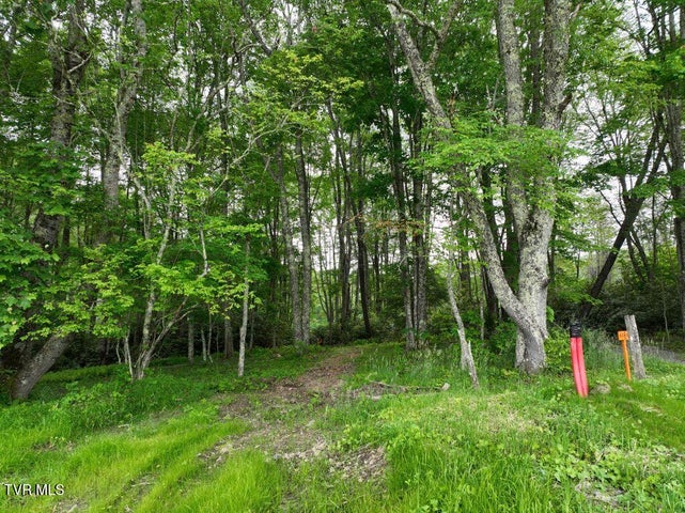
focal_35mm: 24
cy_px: 256
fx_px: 475
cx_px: 342
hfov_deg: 71.6
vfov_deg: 56.8
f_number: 2.8
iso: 100
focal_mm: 12.29
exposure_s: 1/320
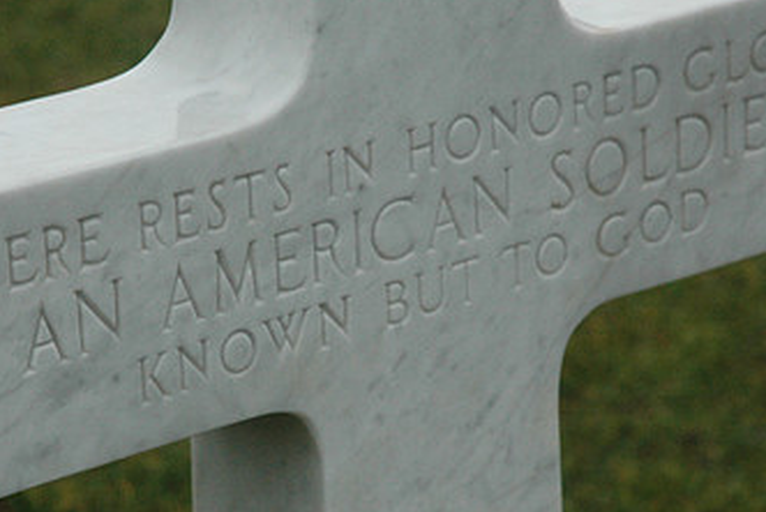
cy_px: 280
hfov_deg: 11.2
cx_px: 330
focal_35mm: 183
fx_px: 3897
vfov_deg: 7.5
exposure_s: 1/250
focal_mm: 70
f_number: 5.6
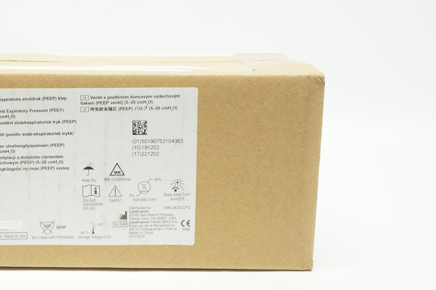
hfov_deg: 29.3
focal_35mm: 67
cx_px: 78
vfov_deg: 20.3
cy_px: 162
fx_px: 811
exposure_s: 1/15
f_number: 9
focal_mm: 26
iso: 400
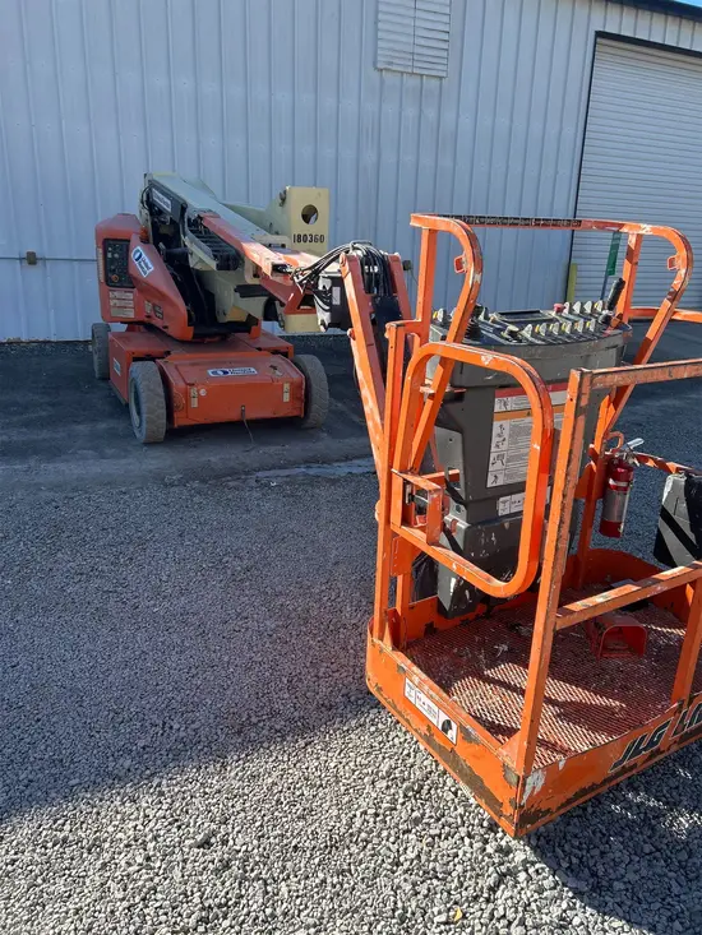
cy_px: 468
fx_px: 703
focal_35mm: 26
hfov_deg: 53.1
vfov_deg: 67.3
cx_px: 351
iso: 50
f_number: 1.5
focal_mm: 5.7
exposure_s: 1/1751
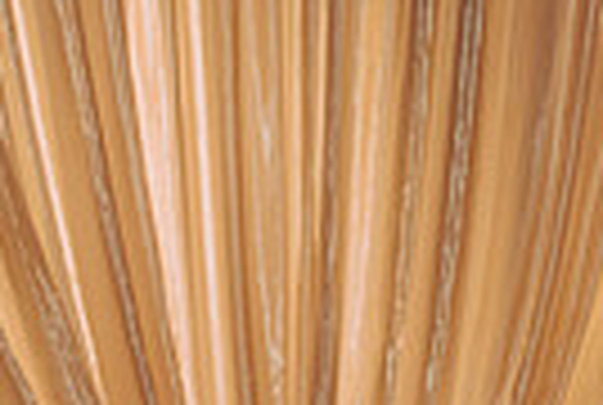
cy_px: 398
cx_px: 1080
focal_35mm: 151
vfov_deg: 9.1
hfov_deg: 12.4
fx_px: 2535
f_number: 3.2
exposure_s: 1/100
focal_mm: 35
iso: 1250
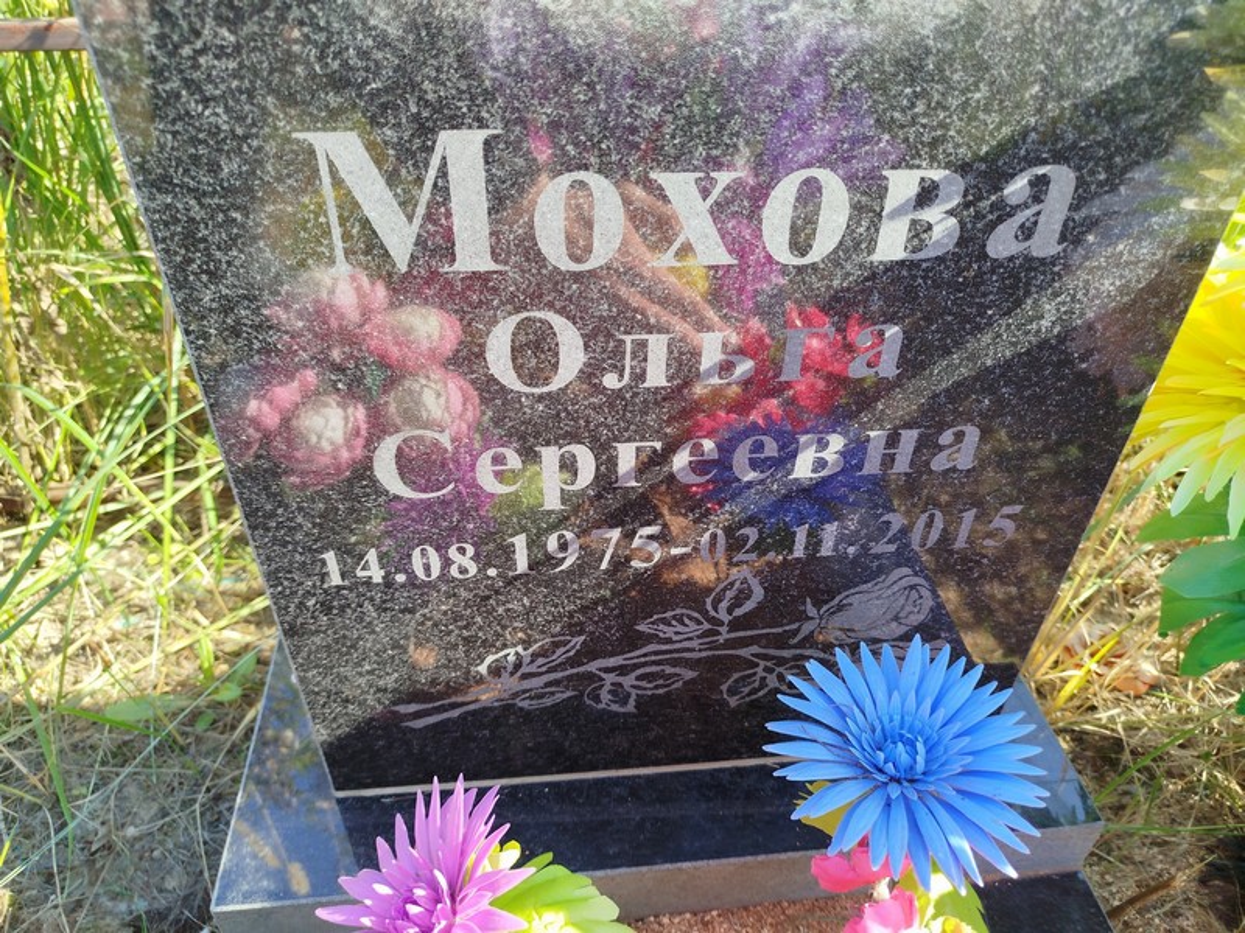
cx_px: 622
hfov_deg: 71.6
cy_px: 466
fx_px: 863
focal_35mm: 24
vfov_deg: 56.8
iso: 50
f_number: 1.7
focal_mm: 5.31
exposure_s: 1/163
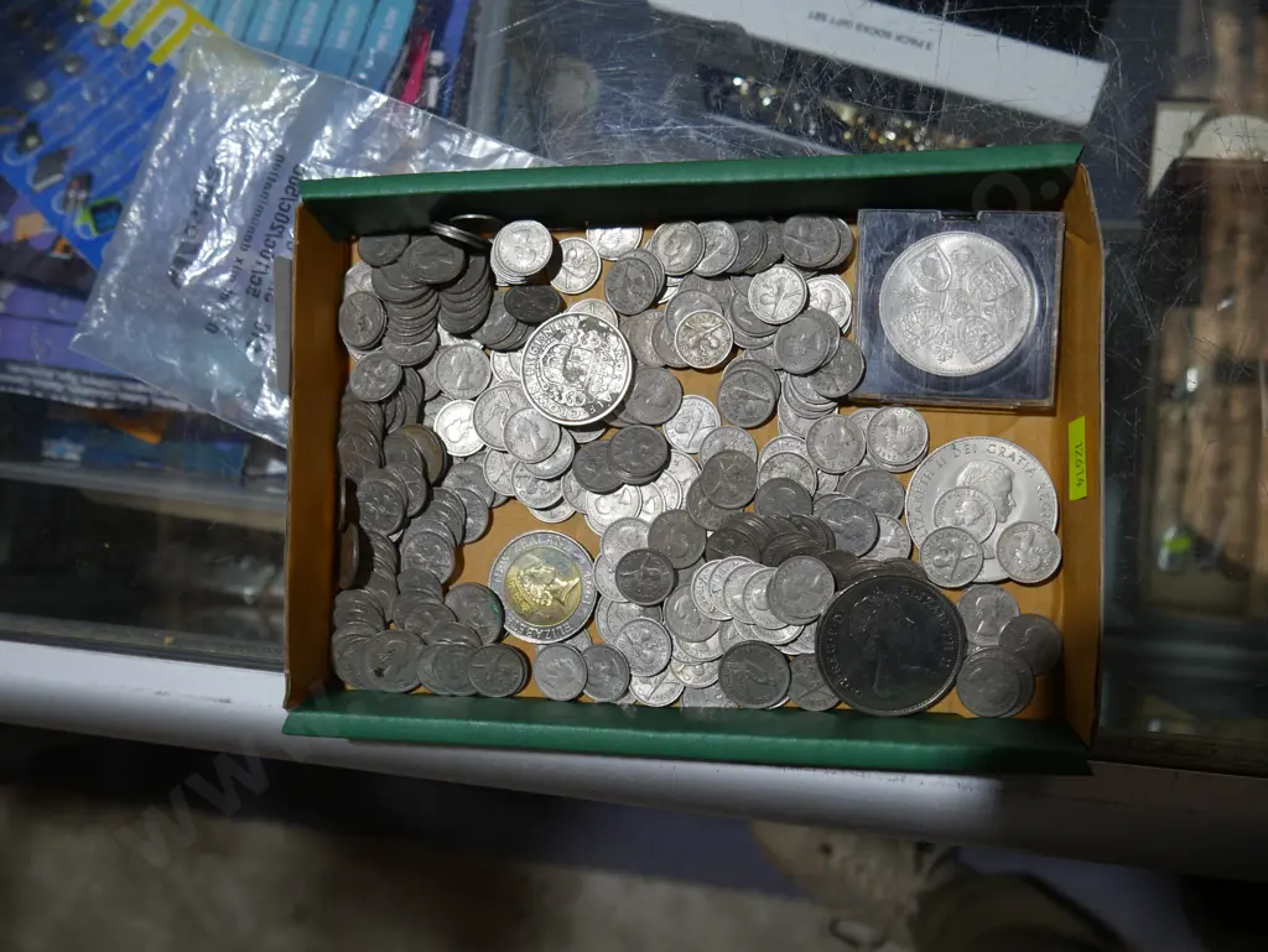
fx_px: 1099
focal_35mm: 30
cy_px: 476
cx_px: 634
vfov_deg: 46.8
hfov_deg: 59.9
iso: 200
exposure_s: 1/125
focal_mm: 15
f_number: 4.5
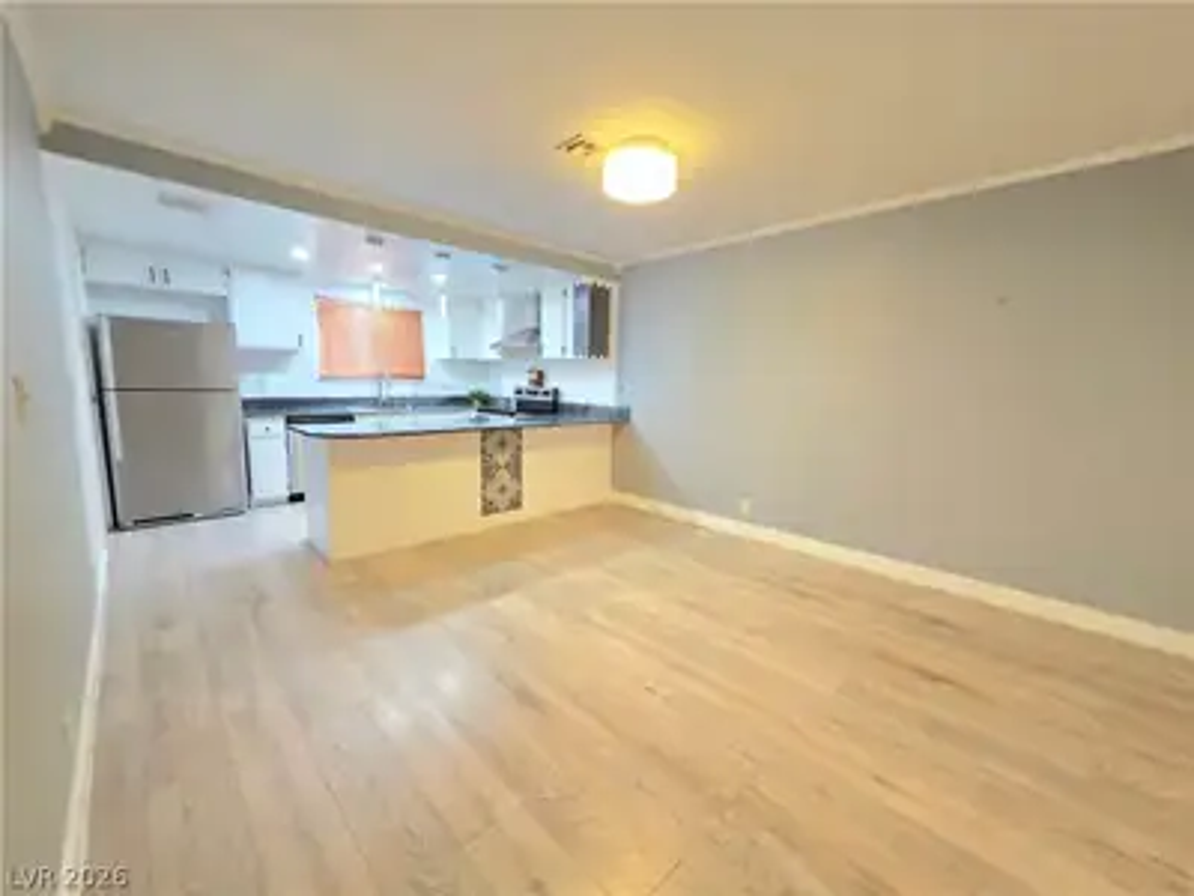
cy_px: 448
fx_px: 448
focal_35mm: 13
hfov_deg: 106.2
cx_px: 597
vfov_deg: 89.9
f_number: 1.9
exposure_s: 1/60.2
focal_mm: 2.2
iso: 320
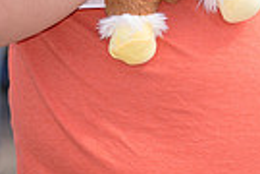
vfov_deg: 3.1
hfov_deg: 4.7
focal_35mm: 439
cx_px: 166
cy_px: -183
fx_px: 3170
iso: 160
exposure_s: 1/800
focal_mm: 102
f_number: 4
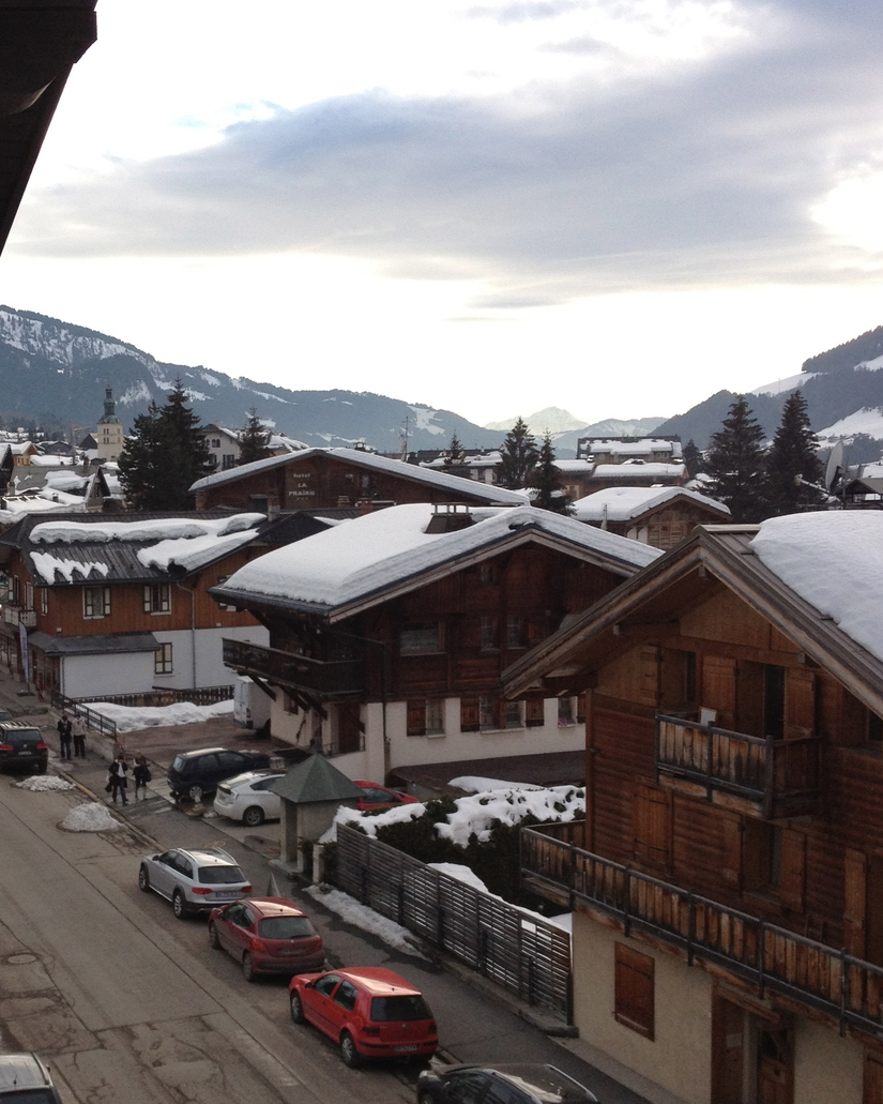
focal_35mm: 53
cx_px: 255
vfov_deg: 35.3
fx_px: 1731
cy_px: 645
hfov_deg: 28.3
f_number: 2.4
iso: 80
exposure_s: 1/1022
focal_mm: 4.28
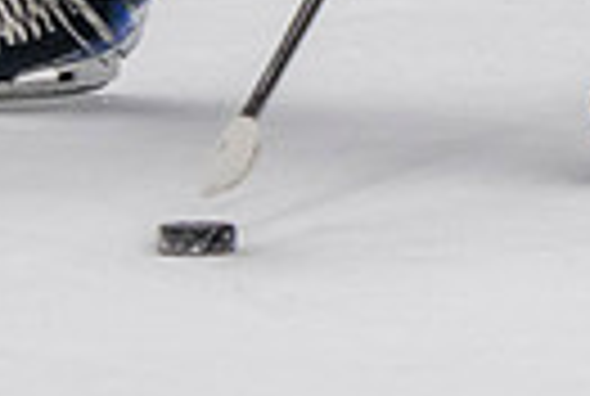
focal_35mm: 976
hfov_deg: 2.1
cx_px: 916
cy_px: -397
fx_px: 16032
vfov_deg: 1.4
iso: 2000
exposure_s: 1/640
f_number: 3.2
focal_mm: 120
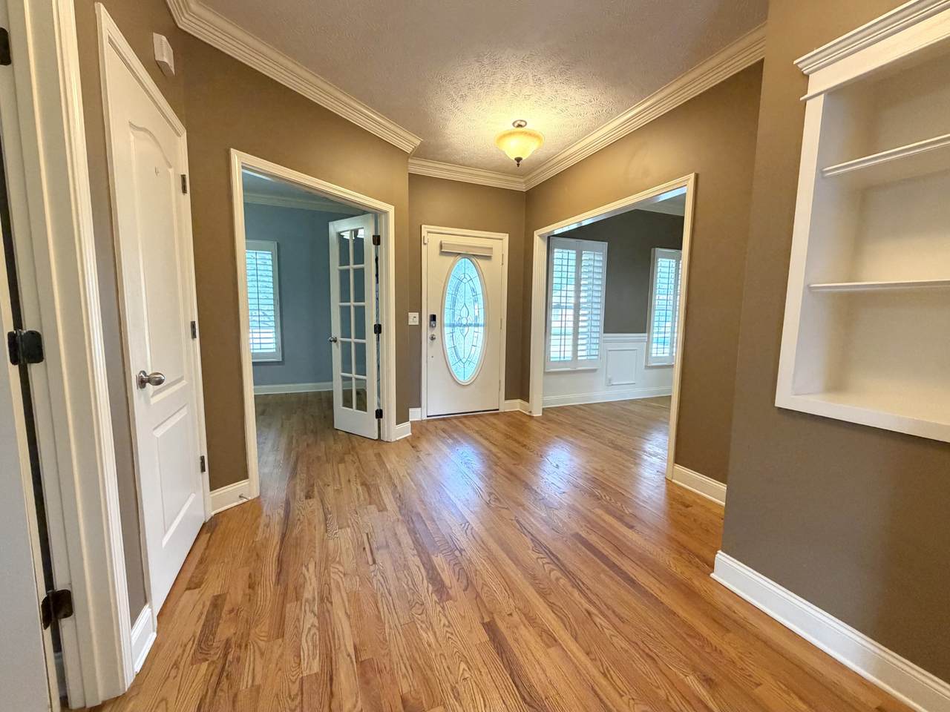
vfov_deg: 85.7
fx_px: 384
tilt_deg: -6.0
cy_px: 356
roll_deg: +0.1
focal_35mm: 14
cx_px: 475
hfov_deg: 102.1
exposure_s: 1/60
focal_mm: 2.22
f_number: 2.2
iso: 250
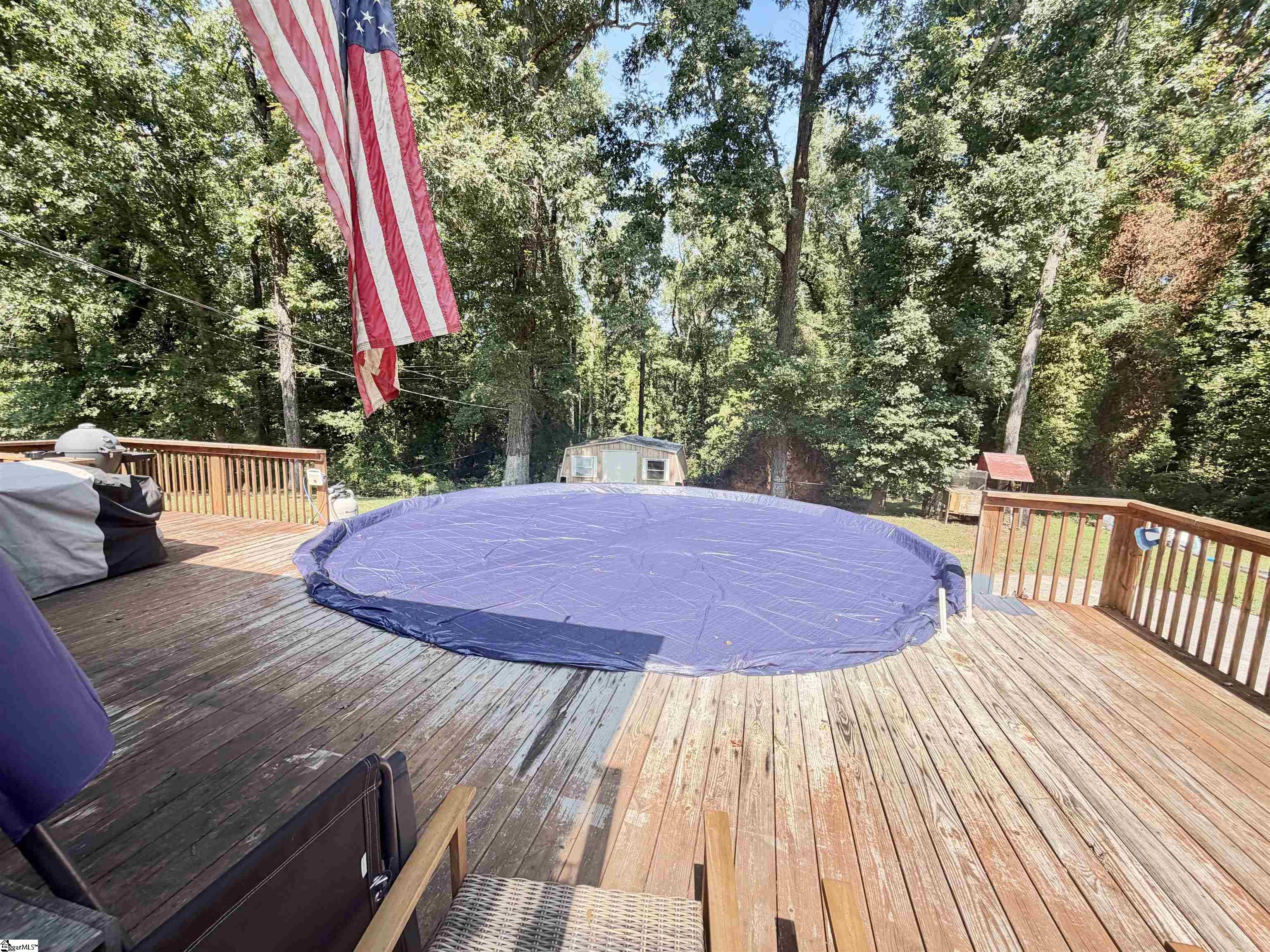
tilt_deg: -7.6
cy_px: 476
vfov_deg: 85.7
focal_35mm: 14
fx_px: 514
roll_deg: -0.8
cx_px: 635
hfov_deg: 102.1
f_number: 2.2
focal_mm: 2.22
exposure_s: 1/502
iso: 50
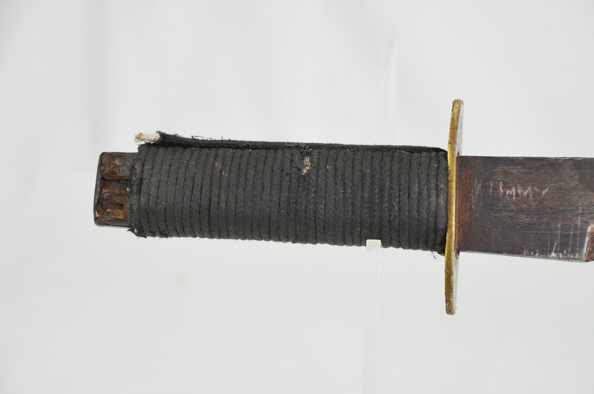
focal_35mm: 99
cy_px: 197
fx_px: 1630
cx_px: 297
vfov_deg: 13.8
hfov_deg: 20.7
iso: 450
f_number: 5.3
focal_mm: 66
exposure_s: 1/250
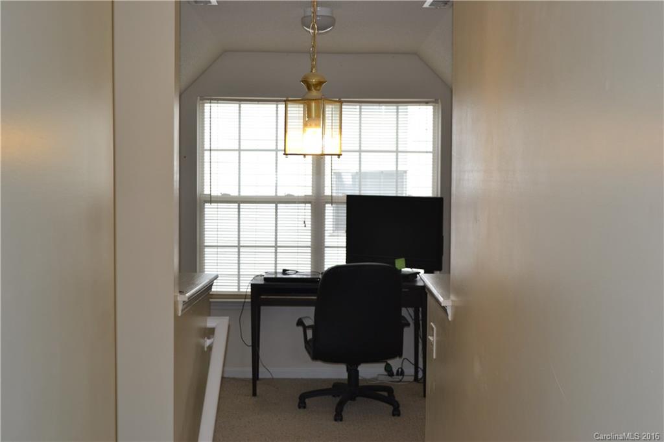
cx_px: 332
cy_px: 221
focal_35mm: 48
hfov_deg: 41.1
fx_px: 885
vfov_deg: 28.1
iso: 250
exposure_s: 1/125
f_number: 4.8
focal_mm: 32
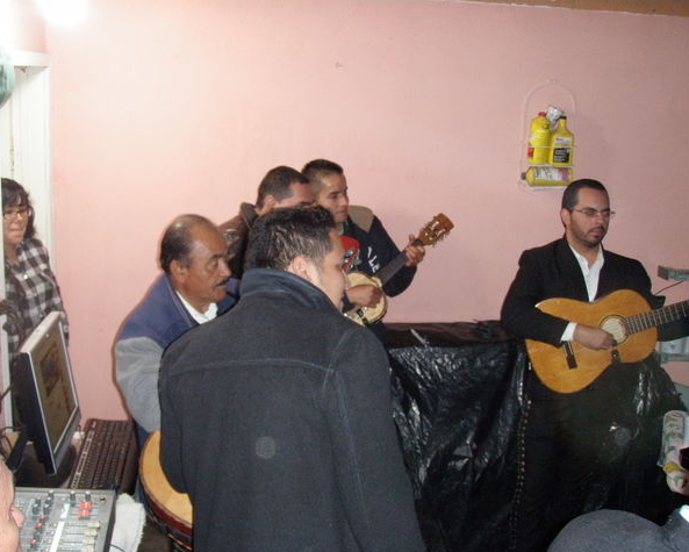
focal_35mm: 40
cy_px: 278
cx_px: 321
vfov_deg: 37.4
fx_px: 816
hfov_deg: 45.7
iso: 400
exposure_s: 1/30
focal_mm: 6.7
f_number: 3.5
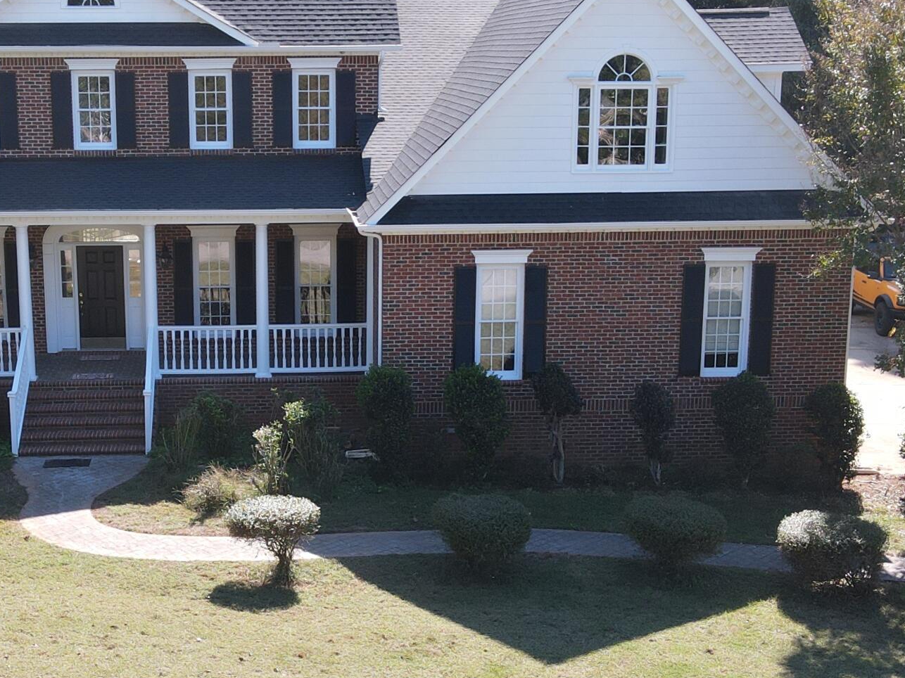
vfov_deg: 26.1
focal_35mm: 56
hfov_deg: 34.1
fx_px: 1464
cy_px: 399
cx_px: 329
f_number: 2.8
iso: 110
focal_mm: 4.5
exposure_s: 1/180
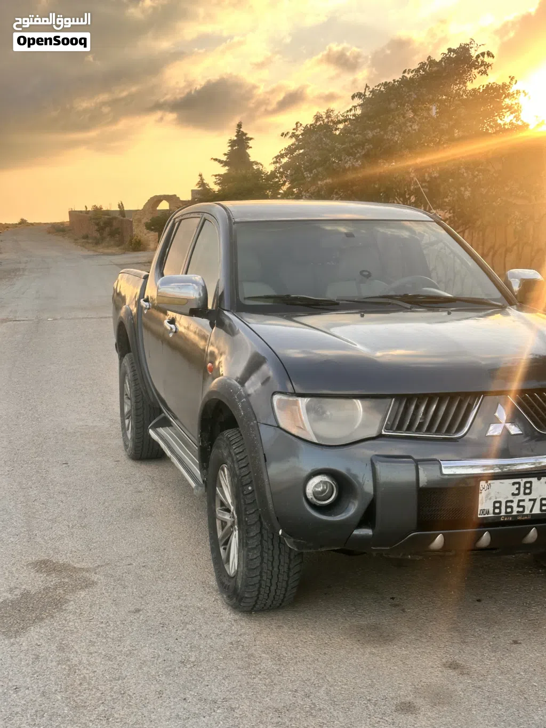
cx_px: 273
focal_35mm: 48
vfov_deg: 39.7
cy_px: 364
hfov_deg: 30.3
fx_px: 1009
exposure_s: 1/729
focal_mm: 6.86
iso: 64
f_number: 1.78
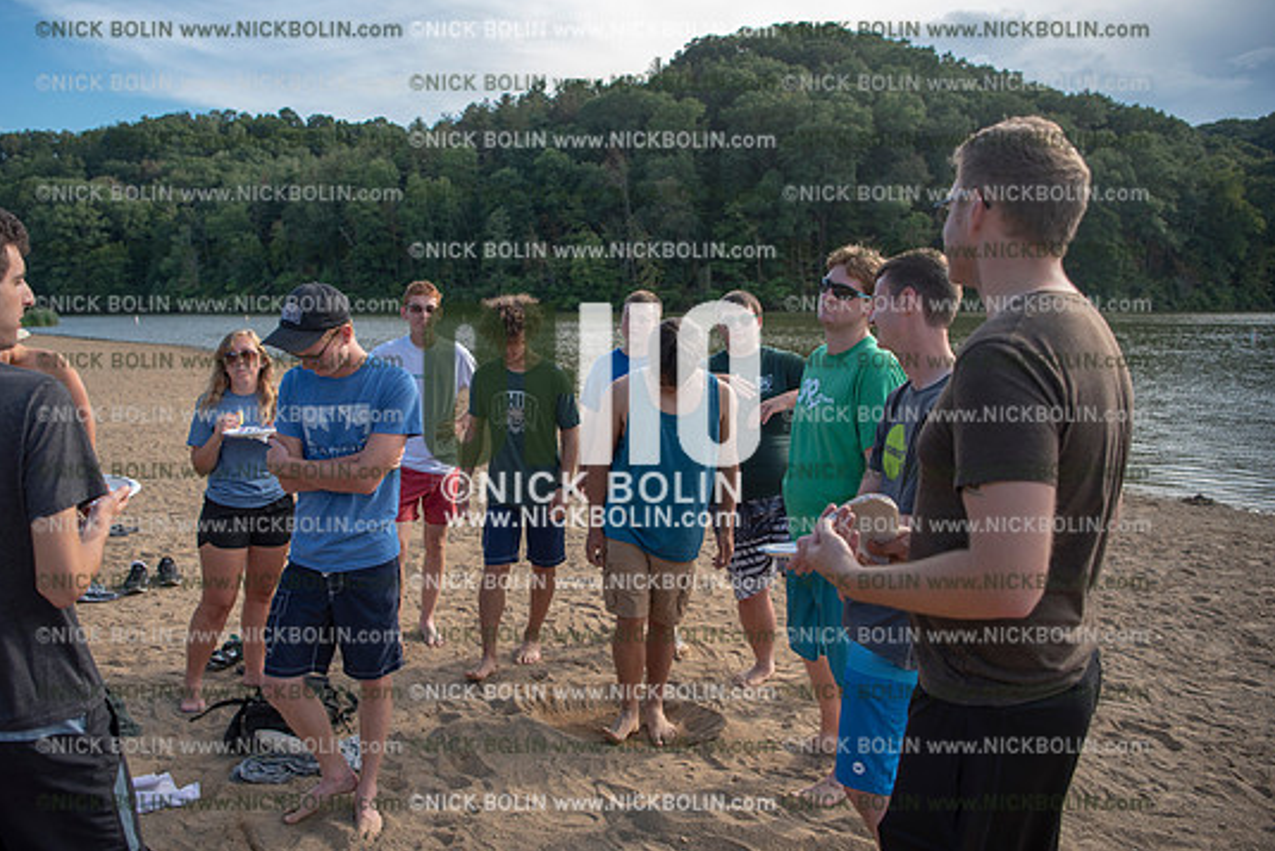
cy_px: 416
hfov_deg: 69.3
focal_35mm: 26
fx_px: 921
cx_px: 591
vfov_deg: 49.6
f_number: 3.2
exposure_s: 1/800
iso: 160
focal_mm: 24
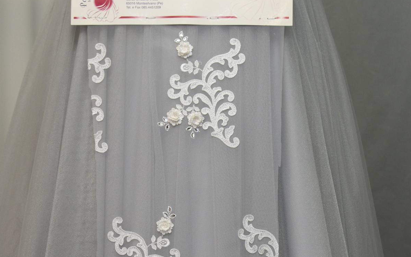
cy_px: 212
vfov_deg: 16.0
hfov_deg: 25.6
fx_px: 905
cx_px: 205
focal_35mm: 81
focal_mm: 35
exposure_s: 1/100
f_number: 5
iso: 400
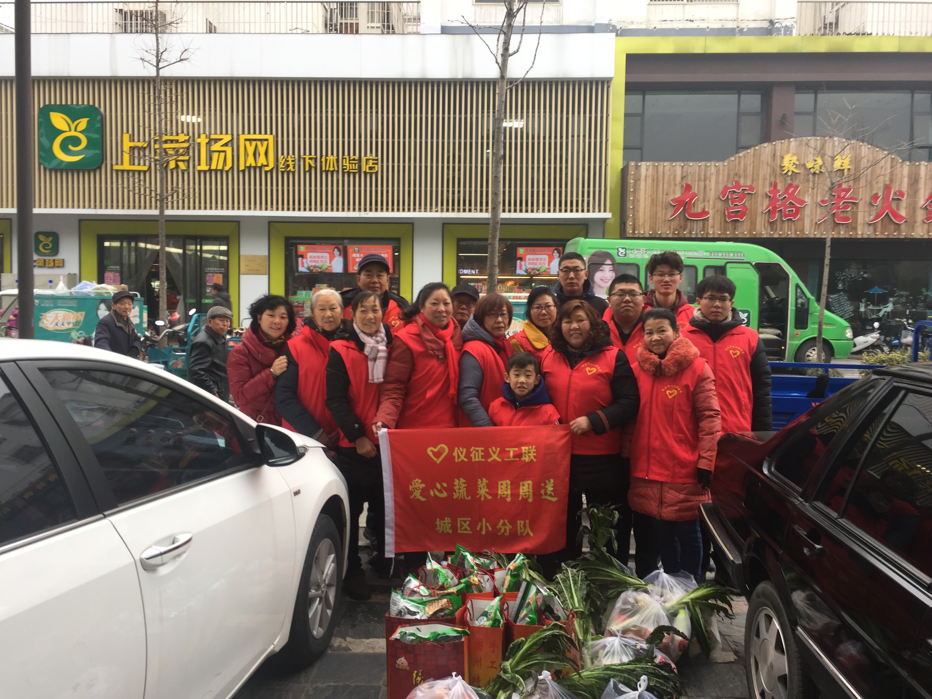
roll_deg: -1.3
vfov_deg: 48.2
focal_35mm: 29
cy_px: 350
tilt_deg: -1.5
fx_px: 781
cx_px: 466
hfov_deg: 61.7
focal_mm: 4.15
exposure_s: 1/50
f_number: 2.2
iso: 32
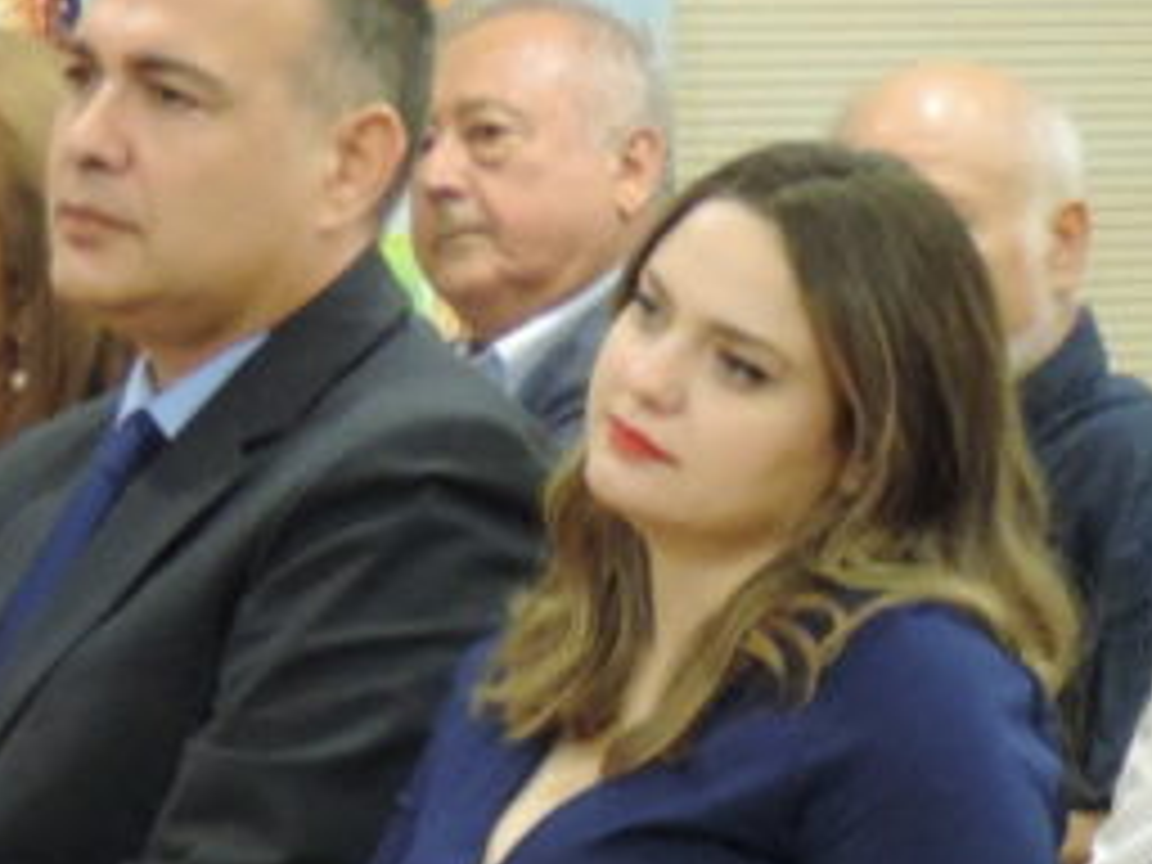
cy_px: 1062
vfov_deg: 4.9
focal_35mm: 300
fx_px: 9984
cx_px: 1746
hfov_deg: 6.5
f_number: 3.9
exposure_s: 1/15
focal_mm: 13.3
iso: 800
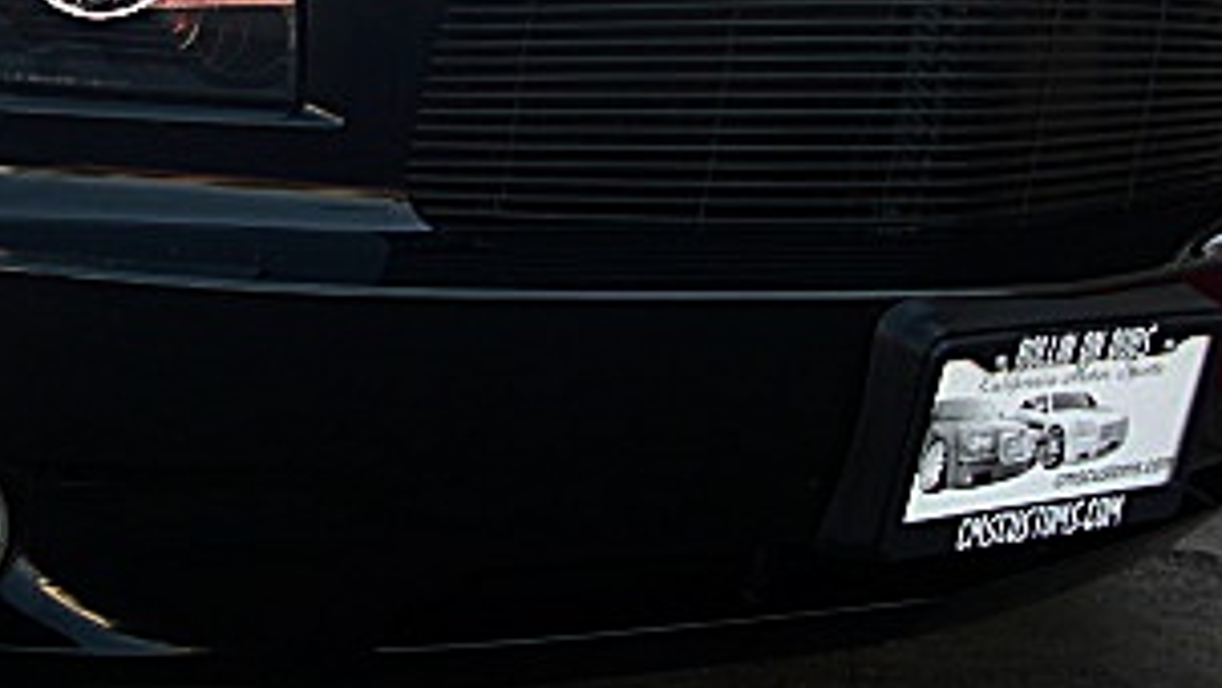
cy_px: 20
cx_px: 190
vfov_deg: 14.4
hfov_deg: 25.0
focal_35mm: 83
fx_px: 2690
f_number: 2.8
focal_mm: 6.3
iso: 50
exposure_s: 1/160
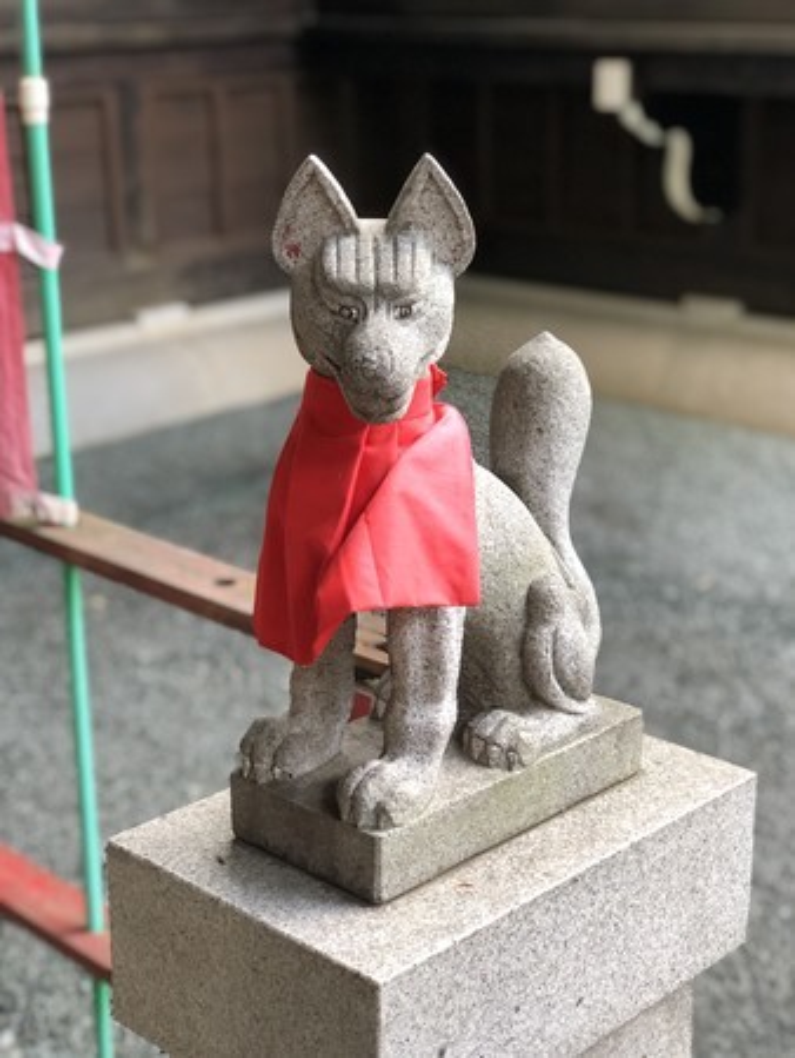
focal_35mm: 57
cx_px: 398
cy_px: 529
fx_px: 1744
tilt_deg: -19.2
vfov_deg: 33.8
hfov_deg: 25.7
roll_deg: +0.9
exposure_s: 1/30
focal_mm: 6.6
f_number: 2.8
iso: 64
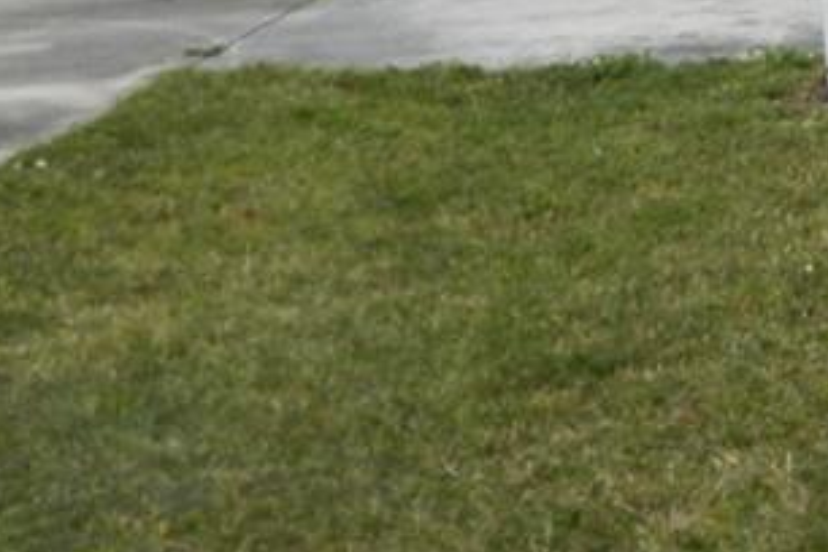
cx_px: 1329
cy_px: -398
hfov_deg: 17.6
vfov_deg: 12.5
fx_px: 2323
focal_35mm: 101
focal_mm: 5.2
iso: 200
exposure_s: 1/640
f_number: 6.7
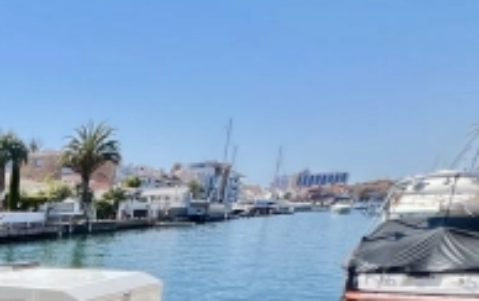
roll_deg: +2.4
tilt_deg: -22.1
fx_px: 510
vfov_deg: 25.6
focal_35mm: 39
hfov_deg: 34.1
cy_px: 438
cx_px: -158
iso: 32
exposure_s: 1/508
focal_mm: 1.57
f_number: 1.8
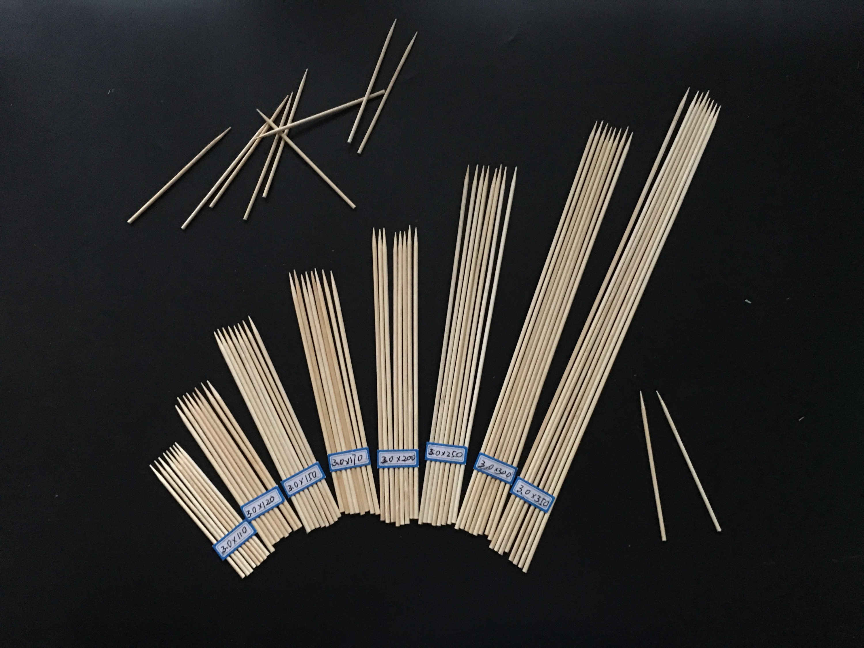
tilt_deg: -82.9
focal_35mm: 29
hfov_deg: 61.7
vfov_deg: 48.2
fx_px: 724
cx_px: 432
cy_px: 324
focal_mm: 4.15
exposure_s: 1/4
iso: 125
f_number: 2.2
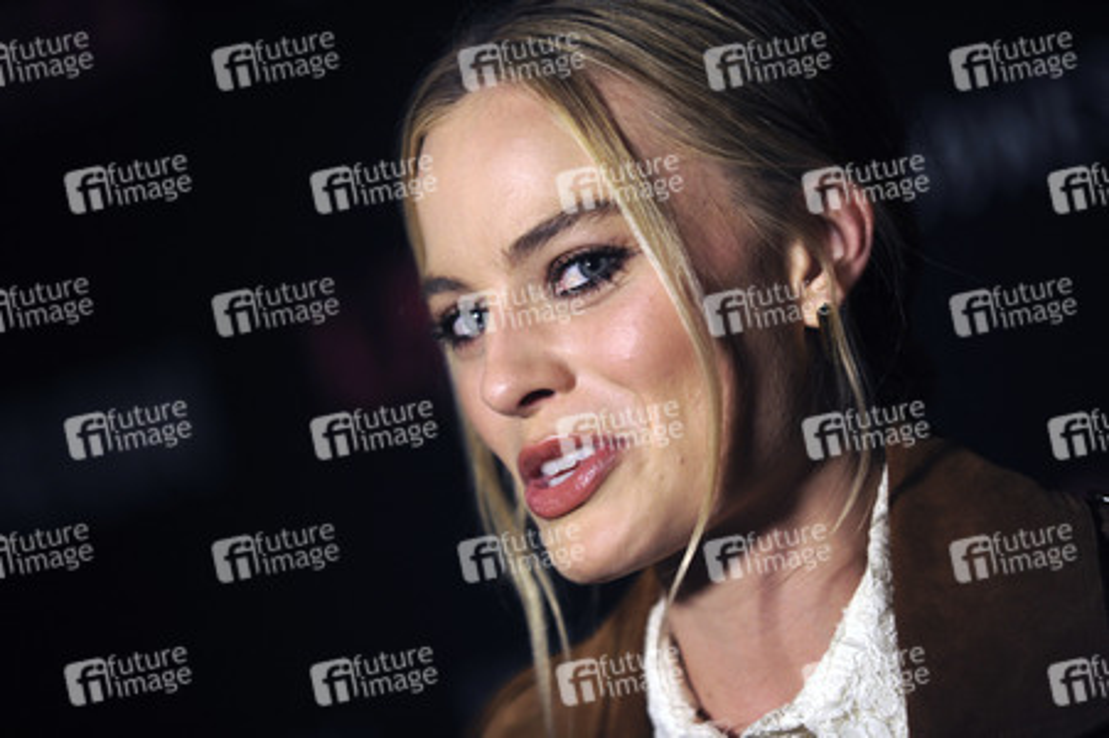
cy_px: 369
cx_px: 554
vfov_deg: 8.3
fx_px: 5079
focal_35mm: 165
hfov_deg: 12.5
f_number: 3.2
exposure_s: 1/250
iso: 1600
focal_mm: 165
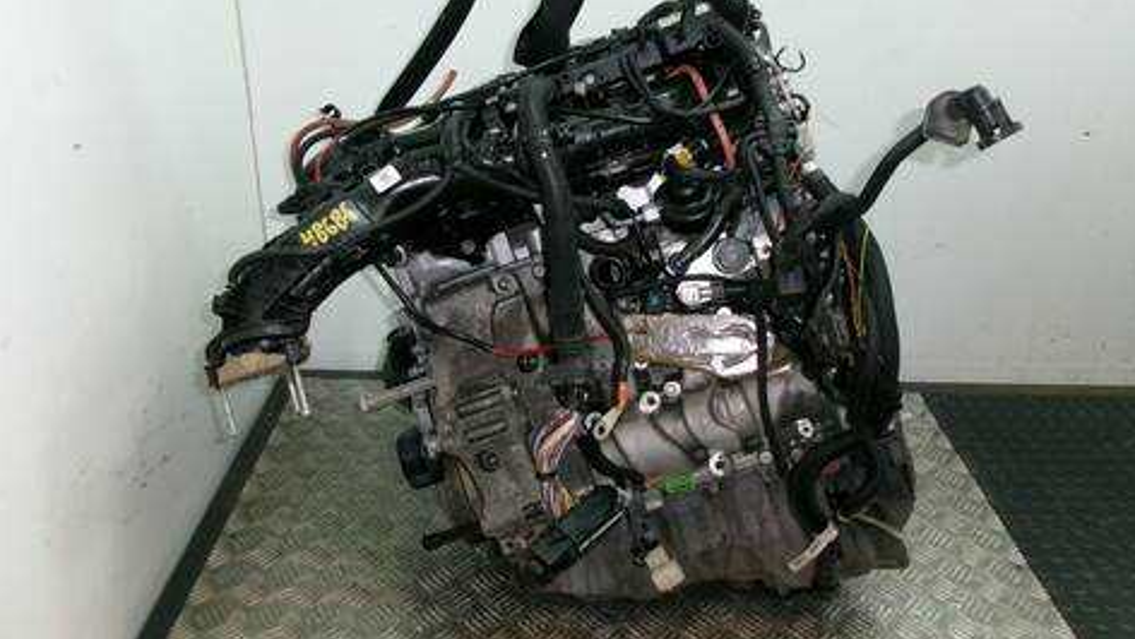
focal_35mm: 31
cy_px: 269
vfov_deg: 37.7
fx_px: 933
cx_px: 570
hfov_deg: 62.6
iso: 250
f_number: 3.9
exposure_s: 1/34
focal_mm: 5.1
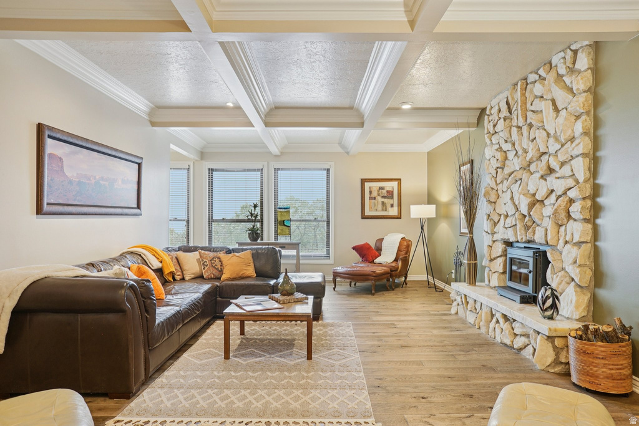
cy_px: 213
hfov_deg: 76.1
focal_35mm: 23
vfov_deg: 55.1
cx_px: 320
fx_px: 408
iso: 400
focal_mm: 23
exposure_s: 1/15
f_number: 8
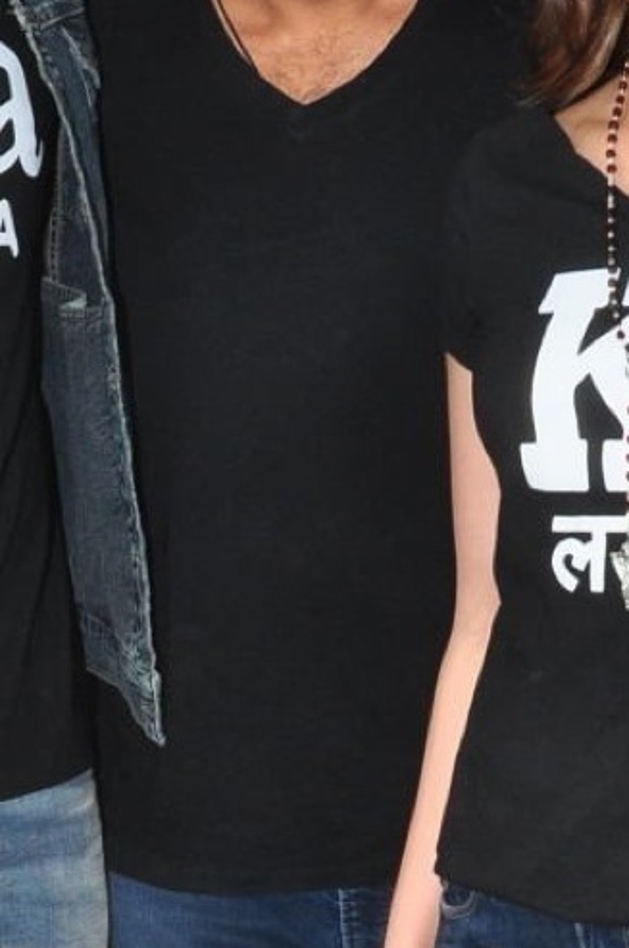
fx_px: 3182
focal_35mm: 121
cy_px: 854
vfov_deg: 16.7
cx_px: 354
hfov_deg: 11.3
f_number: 13
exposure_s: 1/125
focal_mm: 22
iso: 500
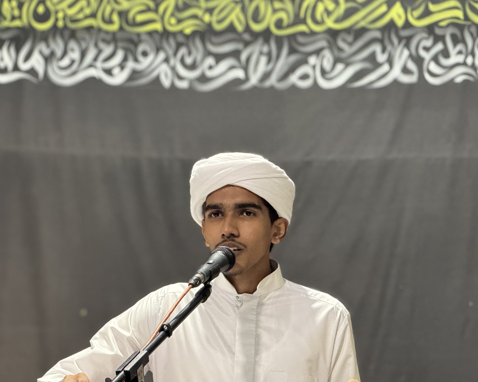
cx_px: 250
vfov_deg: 9.7
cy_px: 216
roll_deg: -1.0
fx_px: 2263
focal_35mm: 160
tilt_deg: +3.3
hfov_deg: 12.1
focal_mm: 15.66
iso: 640
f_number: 2.8
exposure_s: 1/50
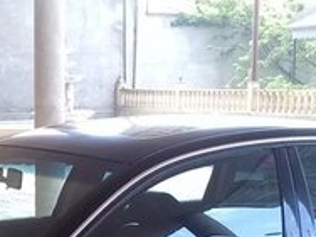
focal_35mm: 109
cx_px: 5
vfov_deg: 13.3
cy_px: 268
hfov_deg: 17.6
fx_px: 995
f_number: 2.2
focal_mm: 3.3
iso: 64
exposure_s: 1/60
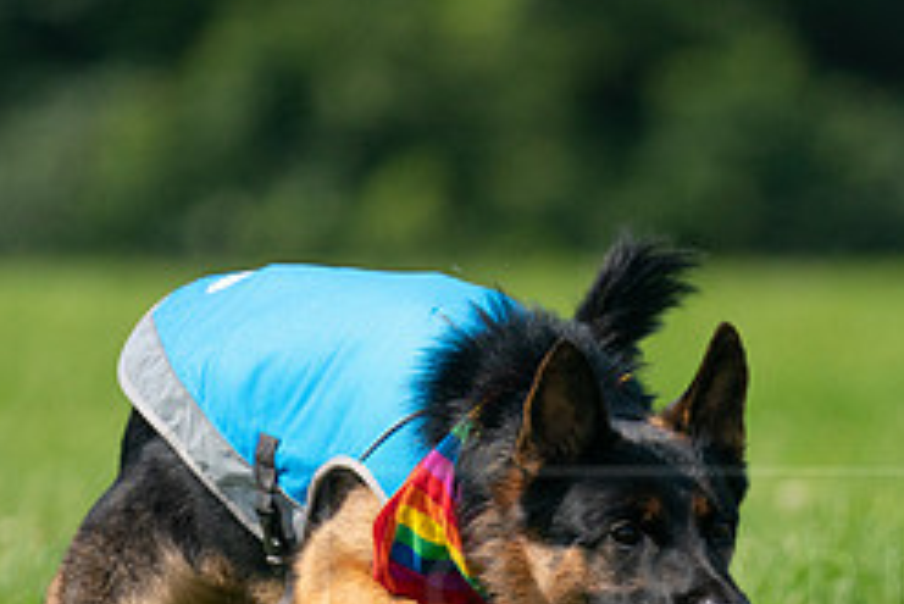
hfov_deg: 1.8
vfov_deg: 1.2
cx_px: 670
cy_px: 650
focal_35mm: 1131
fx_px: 28416
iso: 1250
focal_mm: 481
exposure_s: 1/4000
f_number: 6.3
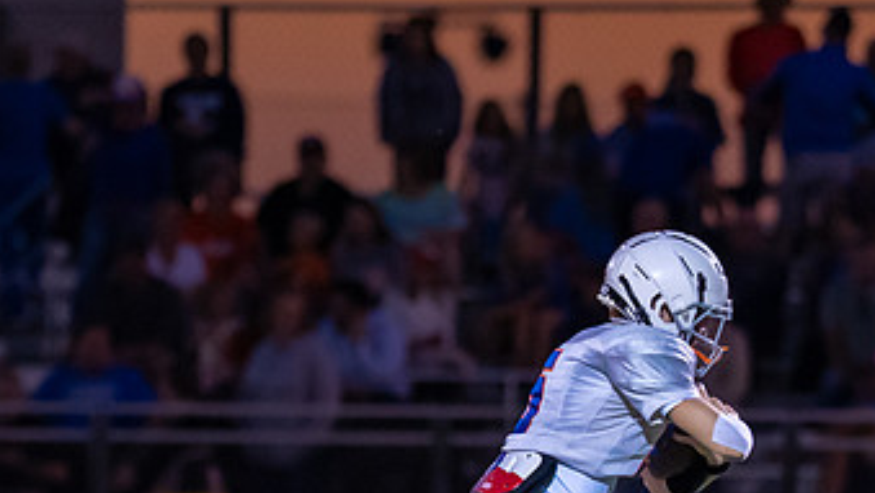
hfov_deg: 3.6
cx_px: 565
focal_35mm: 593
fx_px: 13764
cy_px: 547
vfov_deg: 2.1
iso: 1600
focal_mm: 135
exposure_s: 1/1600
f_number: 2
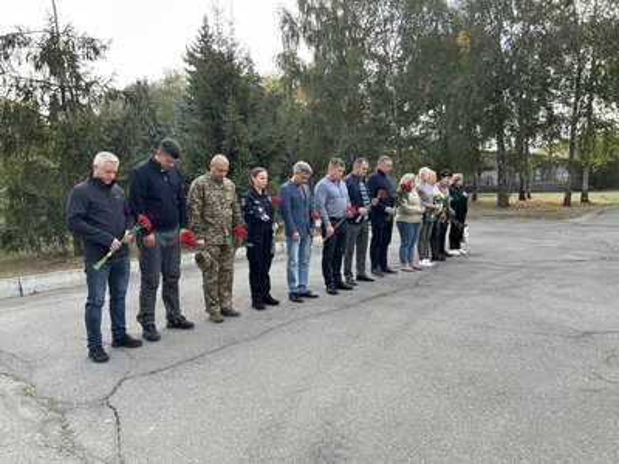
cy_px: 232
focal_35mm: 26
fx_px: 465
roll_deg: +2.3
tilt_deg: -4.8
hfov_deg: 67.3
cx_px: 310
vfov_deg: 53.1
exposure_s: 1/402
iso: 50
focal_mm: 5.7
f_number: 1.5
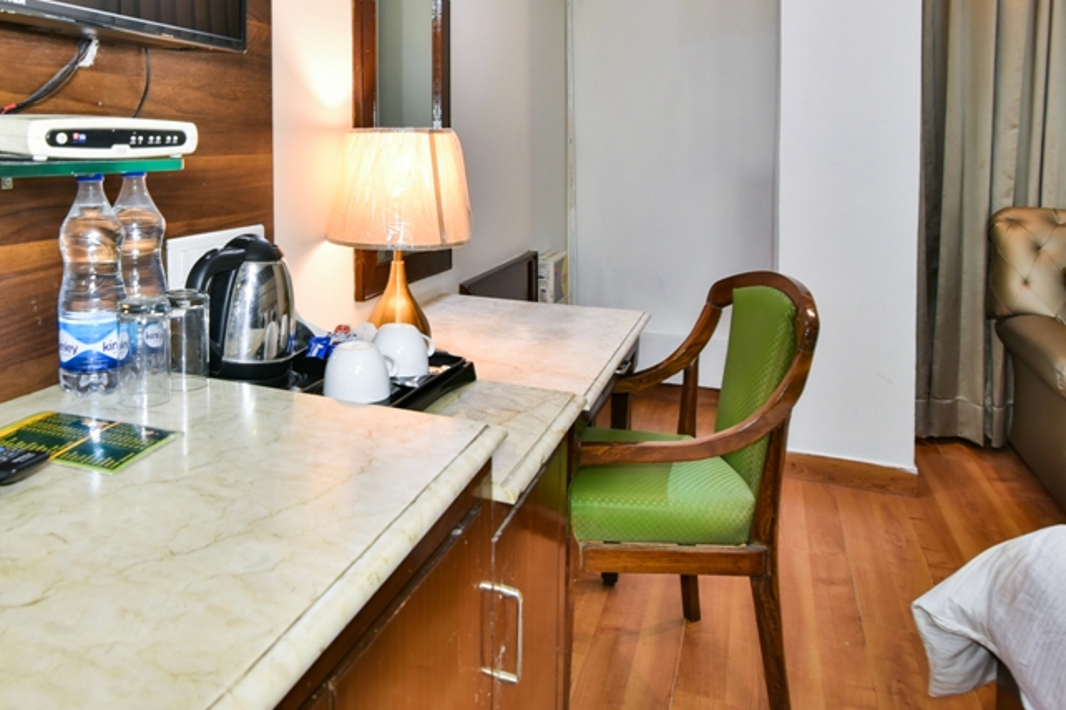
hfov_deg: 64.6
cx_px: 311
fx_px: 799
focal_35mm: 27
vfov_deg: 45.8
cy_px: 157
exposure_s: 1/8
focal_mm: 16
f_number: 7.1
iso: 640
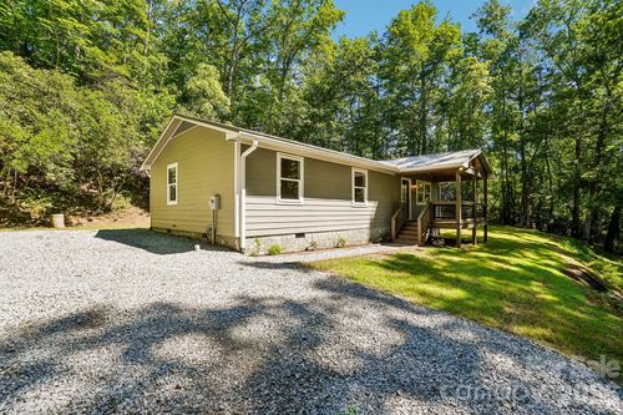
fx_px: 259
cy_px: 208
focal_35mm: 15
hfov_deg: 100.4
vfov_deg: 77.3
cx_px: 312
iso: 100
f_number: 8
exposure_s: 1/60
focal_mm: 10
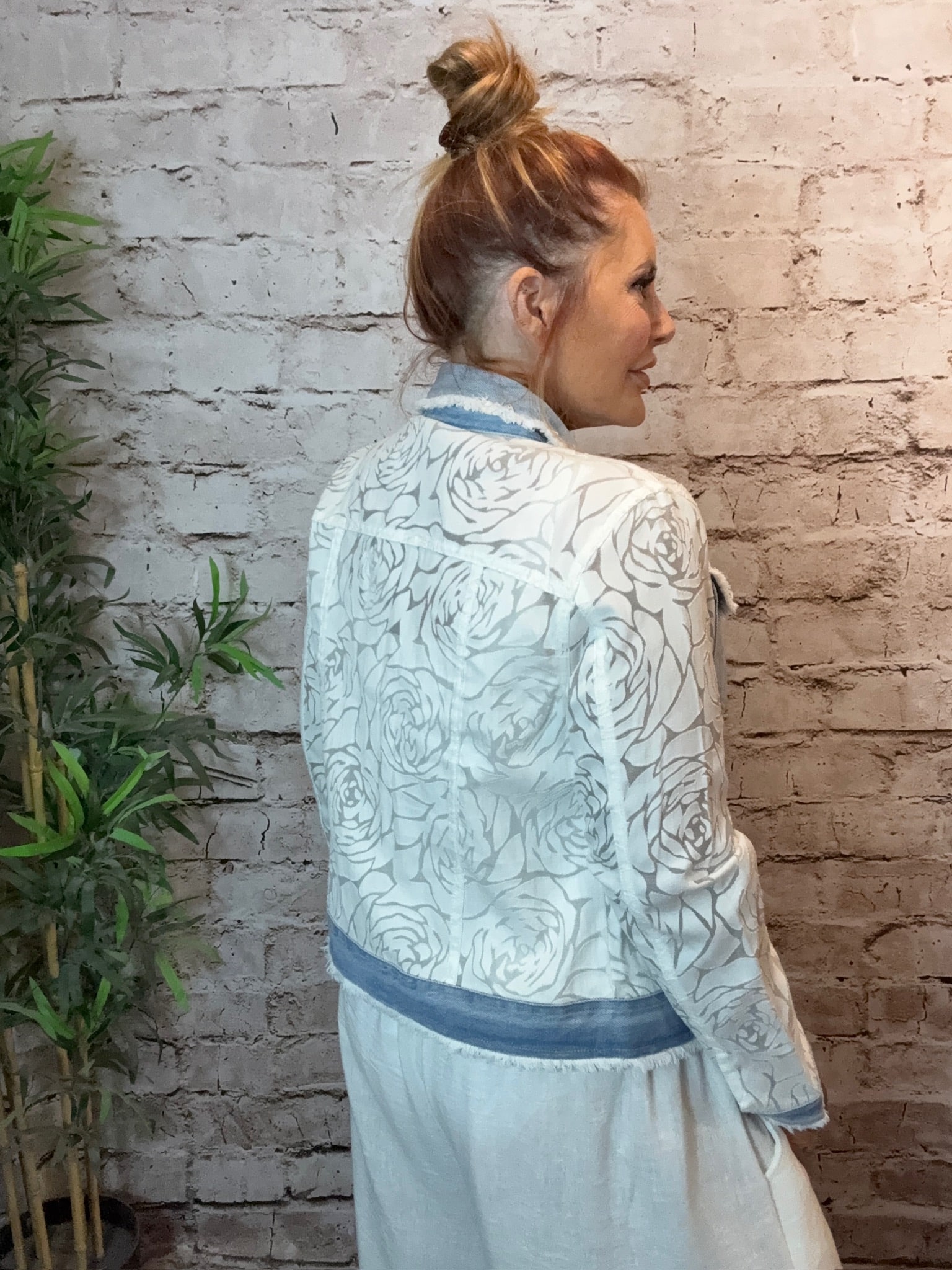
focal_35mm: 30
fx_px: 1100
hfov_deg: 46.8
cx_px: 476
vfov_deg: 60.0
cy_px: 635
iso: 160
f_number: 1.9
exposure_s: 1/50
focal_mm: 2.69
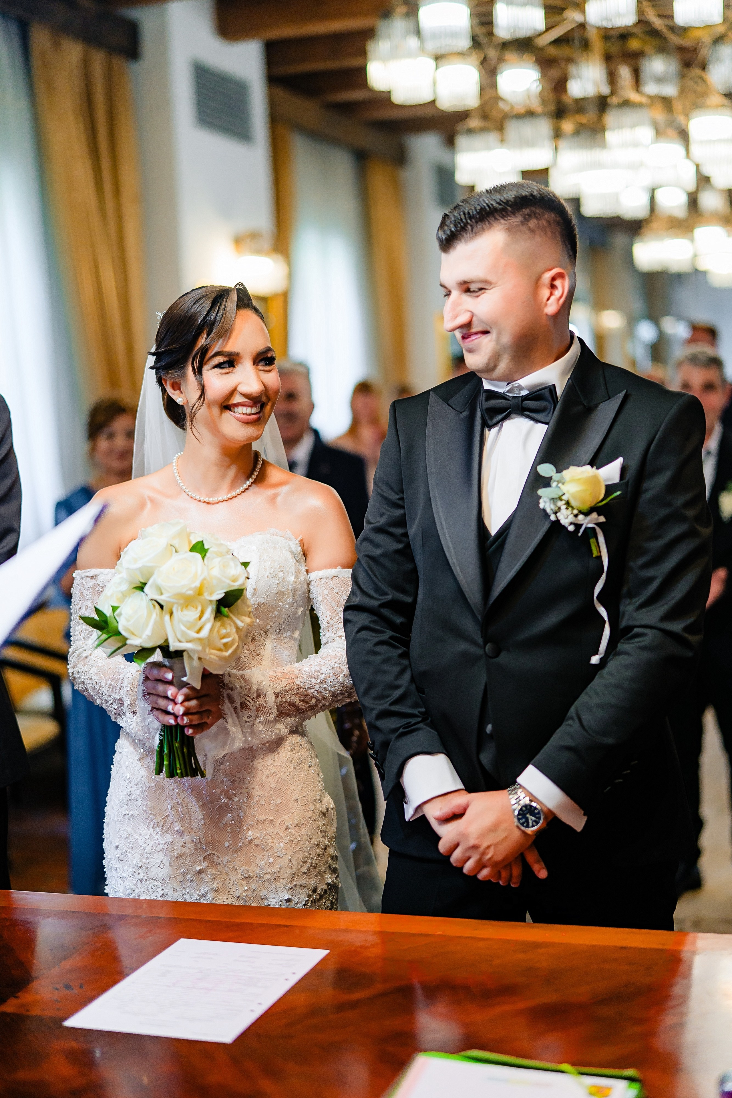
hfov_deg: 27.0
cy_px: 549
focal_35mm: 50
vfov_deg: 39.6
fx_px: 1525
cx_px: 366
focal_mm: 50
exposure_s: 1/200
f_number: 1.4
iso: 640
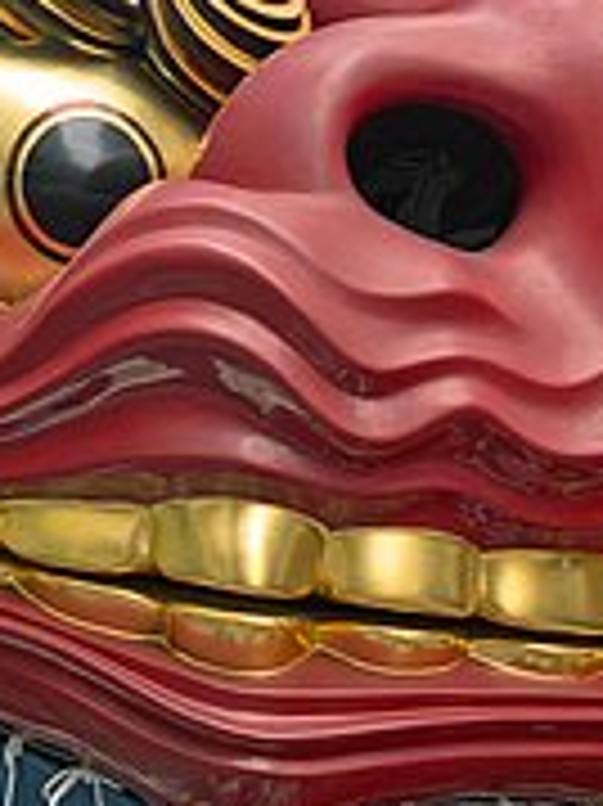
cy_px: 72
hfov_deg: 7.2
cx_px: 68
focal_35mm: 206
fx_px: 4790
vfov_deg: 9.6
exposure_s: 1/250
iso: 200
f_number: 2.8
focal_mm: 50
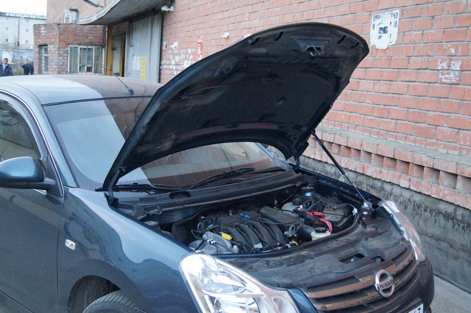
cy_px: 156
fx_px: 588
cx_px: 236
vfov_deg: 29.8
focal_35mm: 45
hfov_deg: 43.6
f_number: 4.5
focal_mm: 30
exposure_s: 1/160
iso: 3200
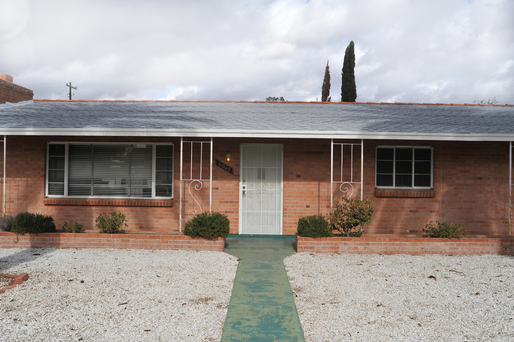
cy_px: 171
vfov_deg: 37.8
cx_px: 257
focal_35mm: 35
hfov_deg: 54.5
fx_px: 499
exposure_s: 1/320
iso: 320
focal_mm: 35
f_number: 14
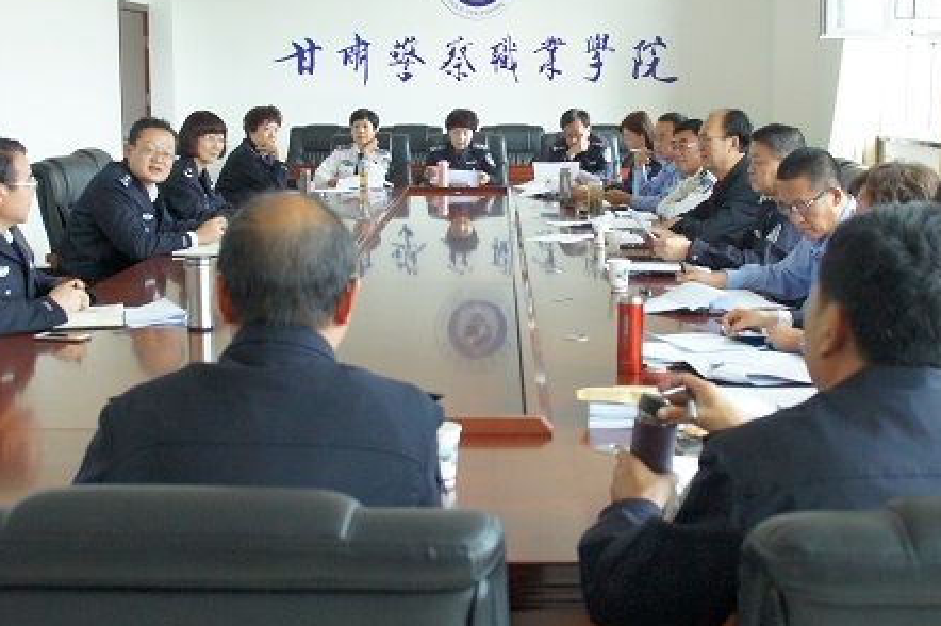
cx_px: 496
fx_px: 1489
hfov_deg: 35.1
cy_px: 274
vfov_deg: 23.7
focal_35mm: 57
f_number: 5.6
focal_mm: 28
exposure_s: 1/160
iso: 3200
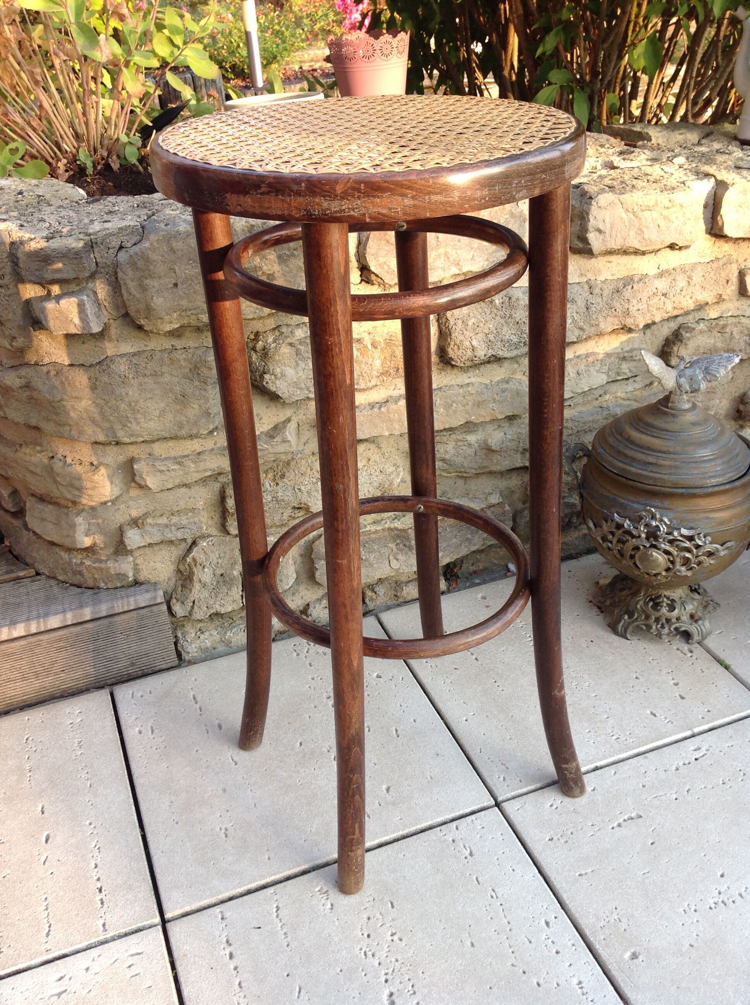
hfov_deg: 40.6
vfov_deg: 52.7
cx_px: 375
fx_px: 1014
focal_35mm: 35
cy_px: 502
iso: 50
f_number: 2.4
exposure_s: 1/121
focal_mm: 4.28
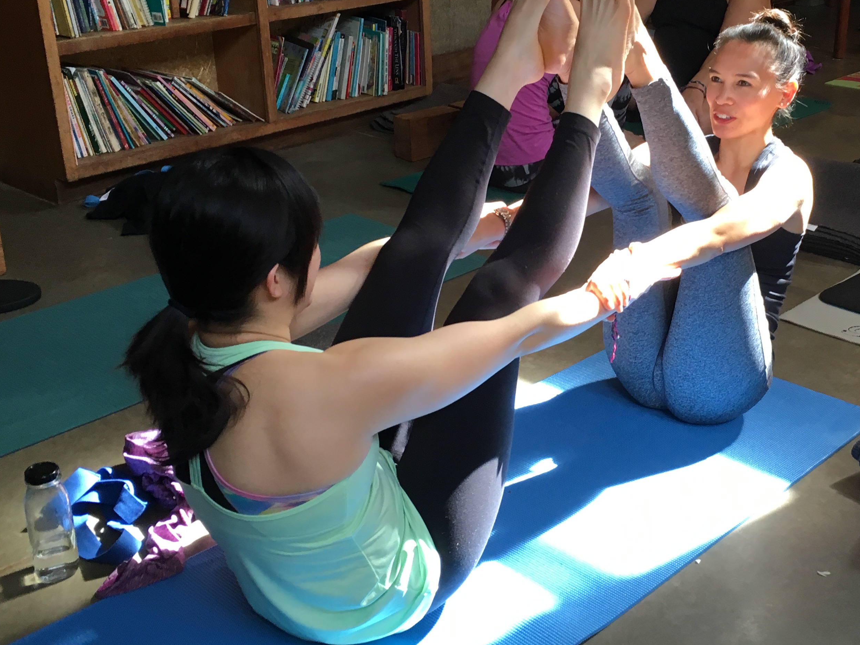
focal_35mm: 47
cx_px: 539
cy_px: 275
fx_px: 1168
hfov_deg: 40.2
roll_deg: +0.2
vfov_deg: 30.8
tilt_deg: -24.1
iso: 32
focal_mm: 4.15
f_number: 2.2
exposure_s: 1/30
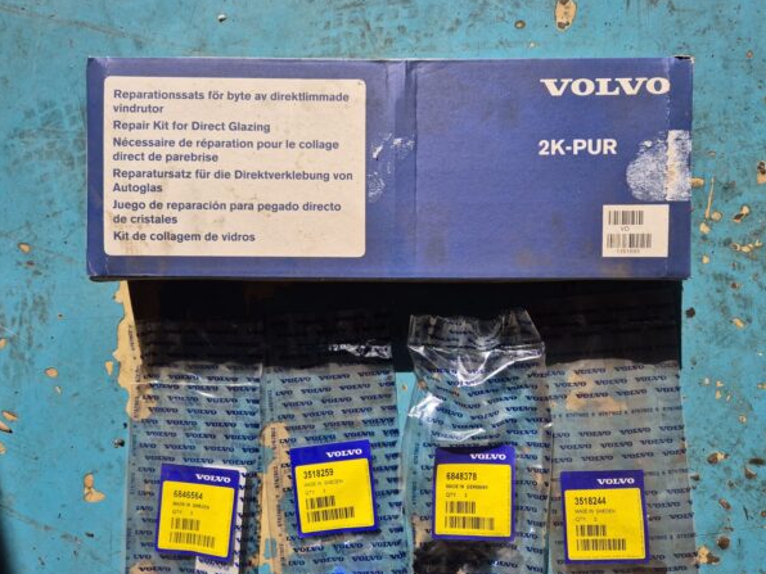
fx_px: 597
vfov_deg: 51.4
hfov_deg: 65.3
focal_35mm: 27
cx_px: 405
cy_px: 292
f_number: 1.8
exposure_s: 1/1576
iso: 25
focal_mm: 5.4
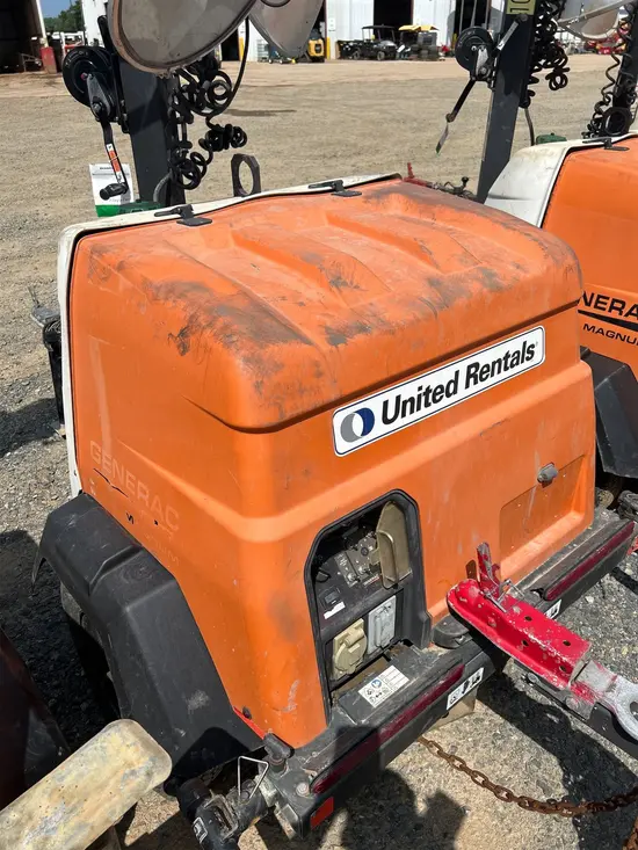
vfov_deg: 67.3
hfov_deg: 53.1
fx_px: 639
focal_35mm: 26
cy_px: 425
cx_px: 319
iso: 50
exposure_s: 1/5882
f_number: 1.5
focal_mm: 5.7
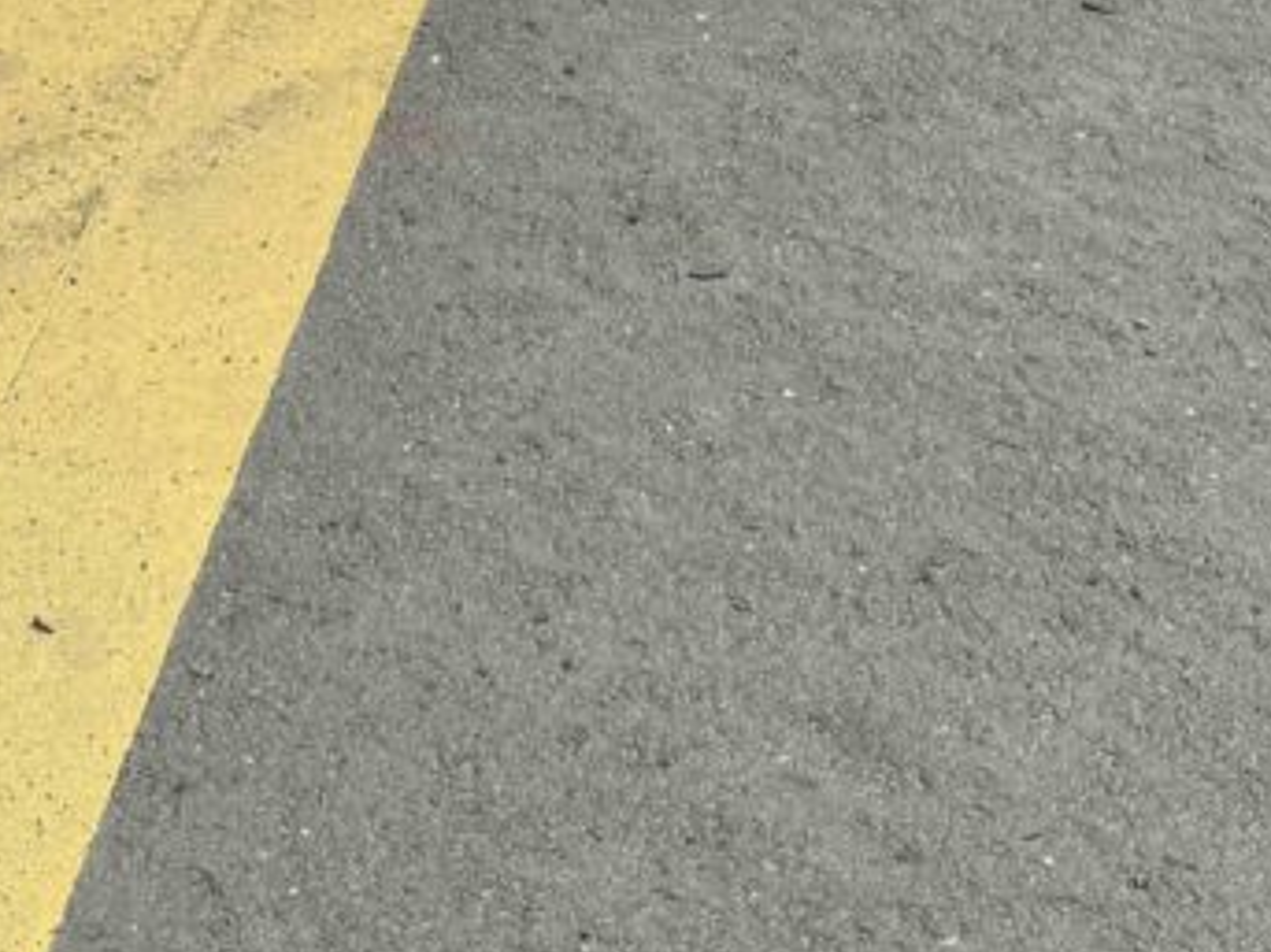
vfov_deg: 15.5
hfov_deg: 23.1
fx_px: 3083
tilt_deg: -17.1
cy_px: -652
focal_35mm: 84
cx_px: 345
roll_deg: +0.9
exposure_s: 1/4950
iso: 80
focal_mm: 6.76
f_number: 1.78
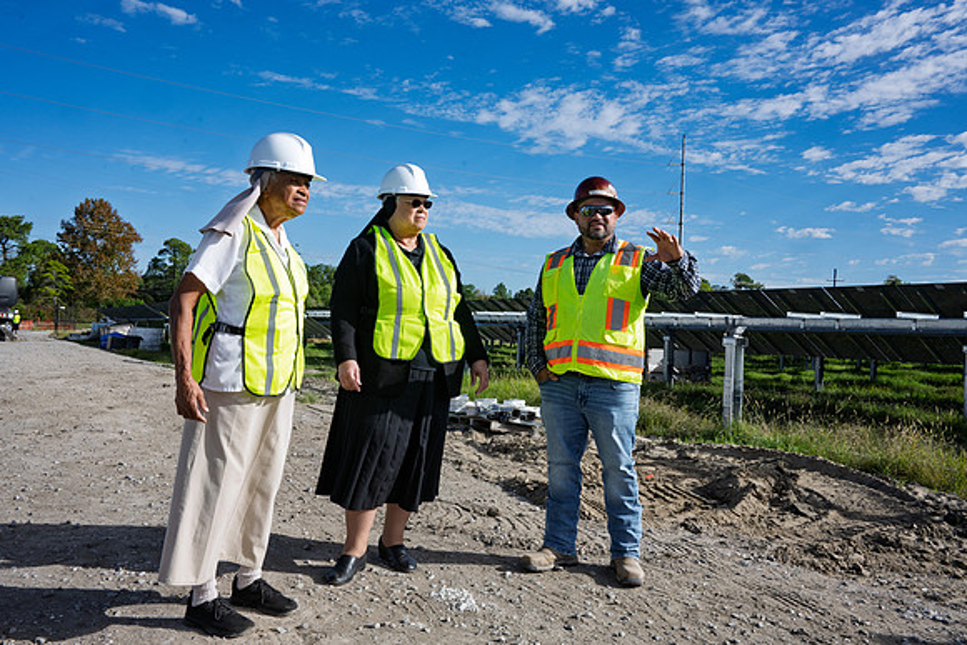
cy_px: 313
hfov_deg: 64.0
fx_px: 774
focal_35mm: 29
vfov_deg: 45.2
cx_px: 470
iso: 200
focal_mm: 28
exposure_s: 1/320
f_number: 16
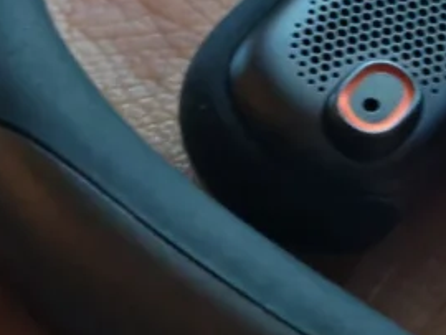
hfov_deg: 9.2
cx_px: 618
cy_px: -26
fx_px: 2721
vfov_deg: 7.0
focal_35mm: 211
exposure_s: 1/50
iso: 50
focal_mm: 5.4
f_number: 1.6
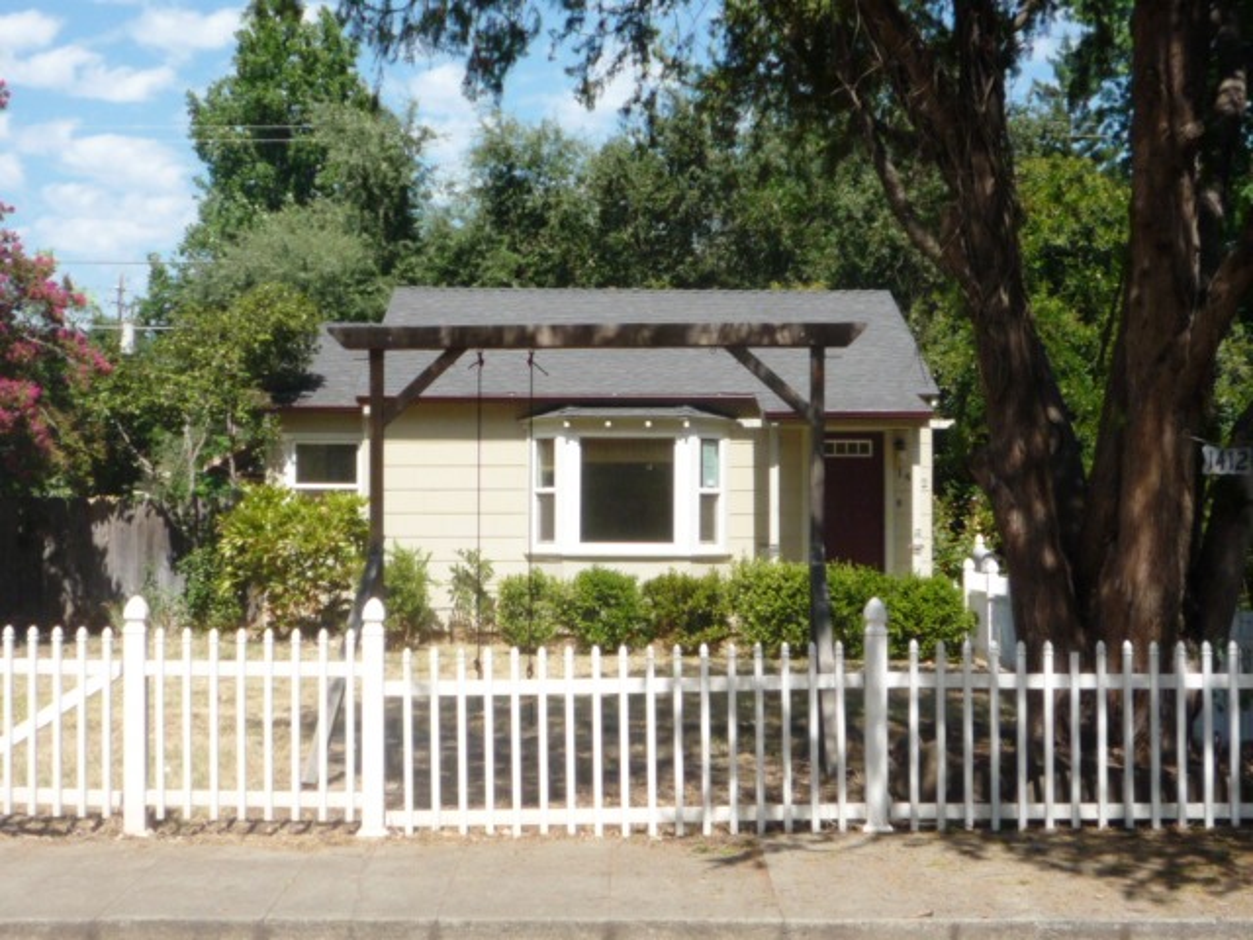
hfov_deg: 34.9
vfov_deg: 26.6
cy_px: 470
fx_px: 1991
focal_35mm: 55
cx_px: 626
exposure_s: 1/400
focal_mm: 5.3
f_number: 5
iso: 100
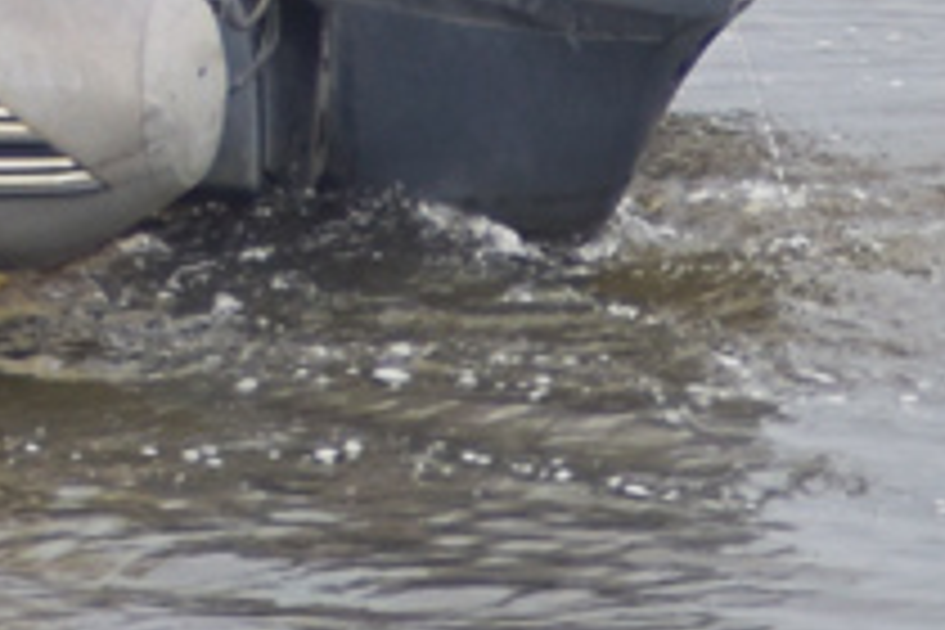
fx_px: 52144
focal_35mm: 1987
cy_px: -1174
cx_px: -2074
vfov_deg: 0.7
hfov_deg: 1.0
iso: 160
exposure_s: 1/200
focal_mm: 185
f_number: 7.1
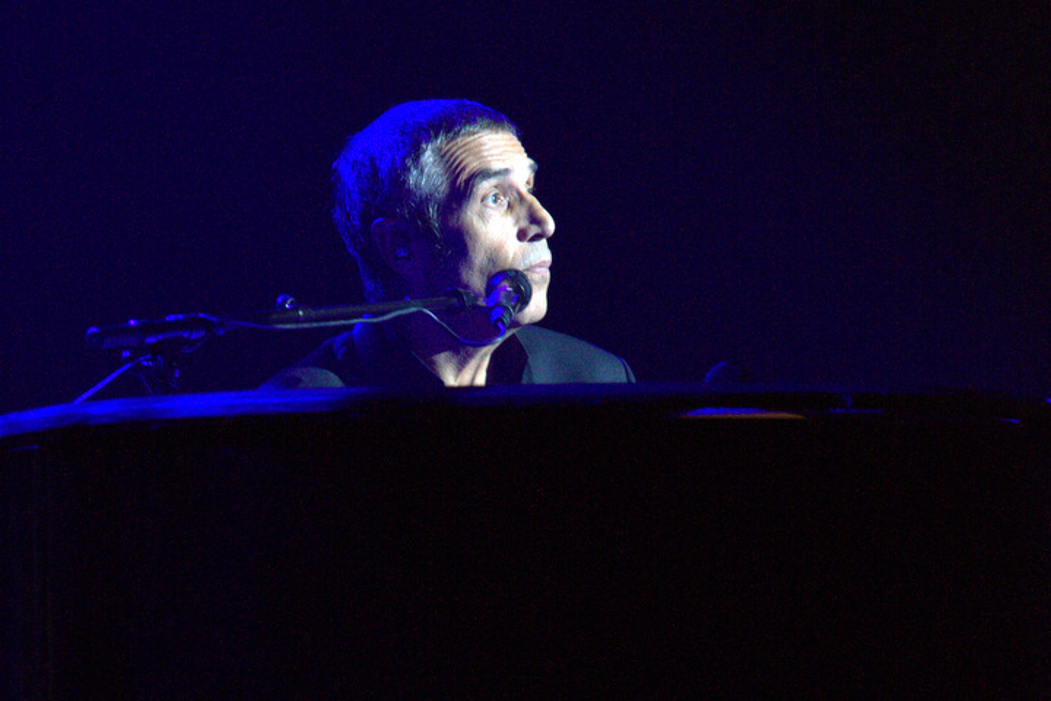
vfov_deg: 4.6
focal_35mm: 300
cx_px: 526
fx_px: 8758
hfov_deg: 6.9
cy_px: 350
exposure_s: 1/60
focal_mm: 200
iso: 400
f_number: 8
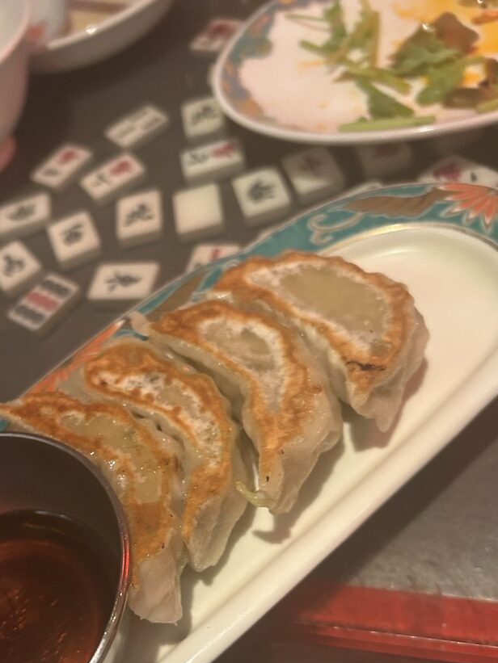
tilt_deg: -51.9
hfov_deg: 37.4
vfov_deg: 47.8
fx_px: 729
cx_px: 170
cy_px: 465
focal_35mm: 38
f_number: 1.5
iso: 500
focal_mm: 5.7
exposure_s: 1/33
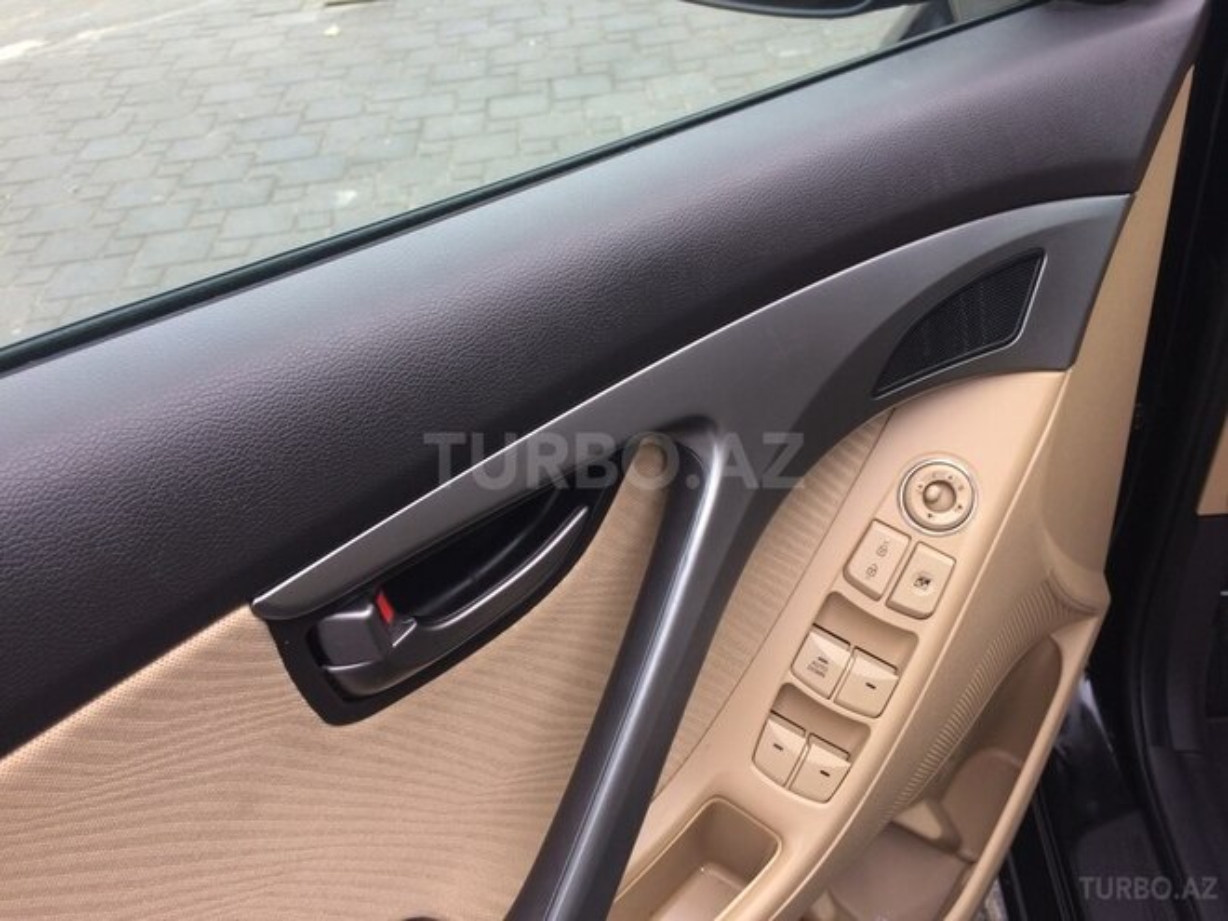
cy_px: 460
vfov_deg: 48.2
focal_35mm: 29
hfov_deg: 61.7
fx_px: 1029
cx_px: 614
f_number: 2.2
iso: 32
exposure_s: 1/104
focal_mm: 4.15
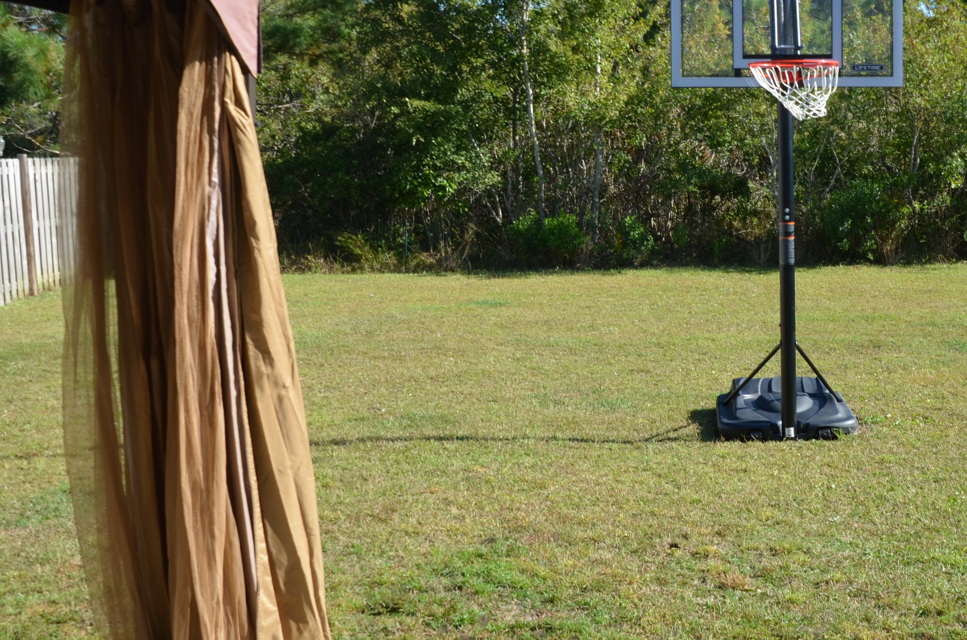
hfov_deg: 36.7
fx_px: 1416
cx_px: 741
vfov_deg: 25.4
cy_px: 217
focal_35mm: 53
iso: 160
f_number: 8
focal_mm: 21
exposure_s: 1/250
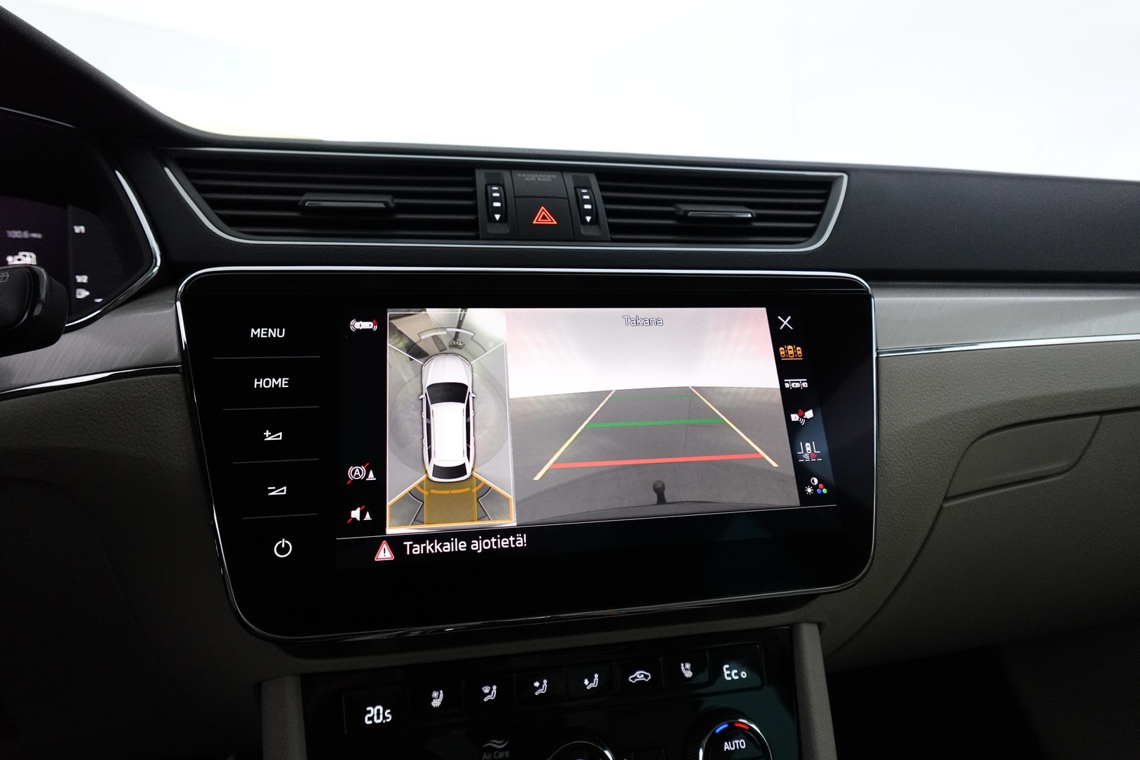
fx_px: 633
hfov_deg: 84.0
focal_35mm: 20
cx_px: 570
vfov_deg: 61.9
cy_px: 380
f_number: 2
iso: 1250
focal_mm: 7.6
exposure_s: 1/80
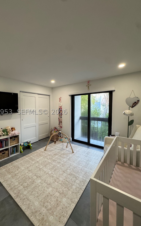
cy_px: 112
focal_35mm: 15
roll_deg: +0.9
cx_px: 59
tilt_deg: -4.0
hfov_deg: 74.2
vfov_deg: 101.5
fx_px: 92
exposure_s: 1/120
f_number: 2.2
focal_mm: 2.22
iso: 250
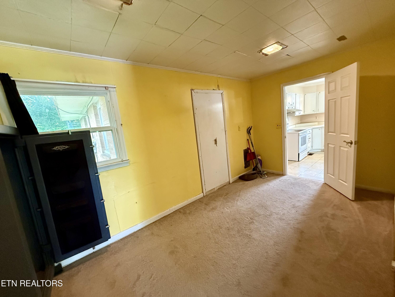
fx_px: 160
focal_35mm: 14
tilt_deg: -8.0
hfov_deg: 102.1
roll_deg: +6.2
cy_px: 148
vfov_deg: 85.7
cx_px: 198
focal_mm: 2.22
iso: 640
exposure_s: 1/60
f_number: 2.2
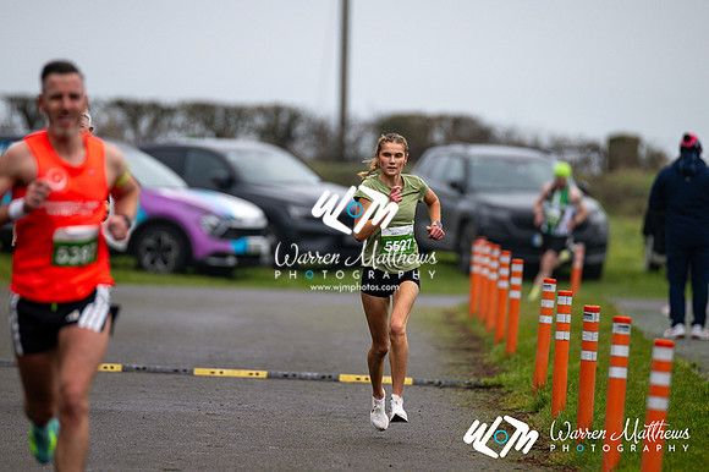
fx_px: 8857
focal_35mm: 450
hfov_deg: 4.6
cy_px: 236
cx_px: 354
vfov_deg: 3.1
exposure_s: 1/1600
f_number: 2.8
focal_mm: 300
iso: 320
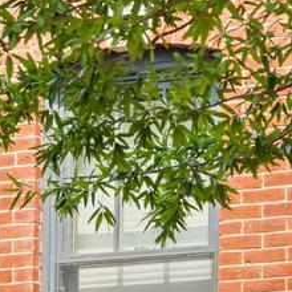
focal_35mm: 449
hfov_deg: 3.9
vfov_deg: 3.8
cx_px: 17
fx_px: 4281
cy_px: 712
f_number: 2.8
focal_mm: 56.7
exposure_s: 1/800
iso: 100
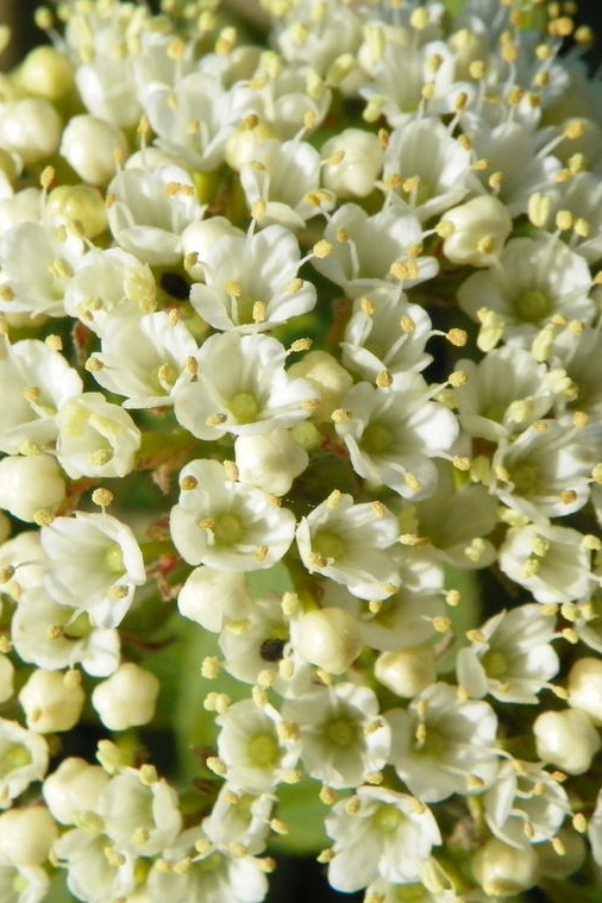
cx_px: 290
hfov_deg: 18.7
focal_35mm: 73
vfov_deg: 27.7
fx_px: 1831
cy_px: 451
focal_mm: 9.2
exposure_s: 1/2000
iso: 200
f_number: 5
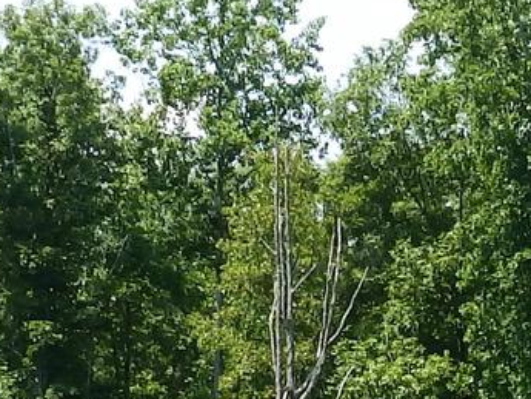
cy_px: 681
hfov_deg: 7.2
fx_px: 4189
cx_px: 396
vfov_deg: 5.4
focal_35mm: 273
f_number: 4.5
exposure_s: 1/250
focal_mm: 8.2
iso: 80
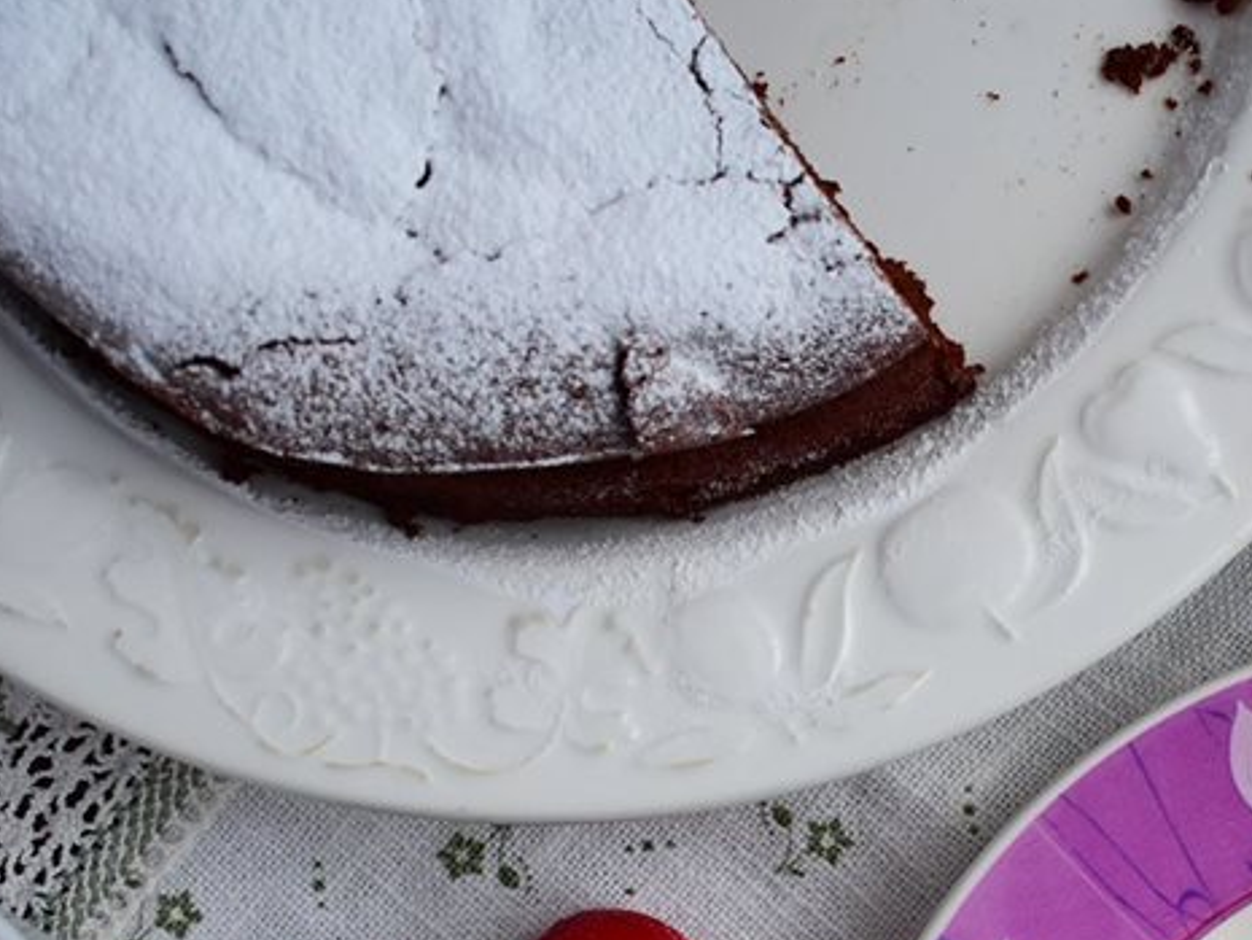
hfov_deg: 30.1
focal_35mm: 62
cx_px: 1069
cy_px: 879
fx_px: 2243
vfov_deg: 22.9
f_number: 4
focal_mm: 20
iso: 560
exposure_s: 1/60
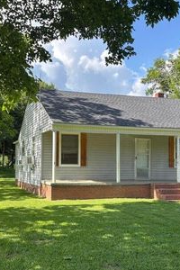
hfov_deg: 29.8
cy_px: 150
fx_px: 337
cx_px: 72
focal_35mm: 45
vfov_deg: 43.5
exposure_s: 1/887
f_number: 1.6
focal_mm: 5.96
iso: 50
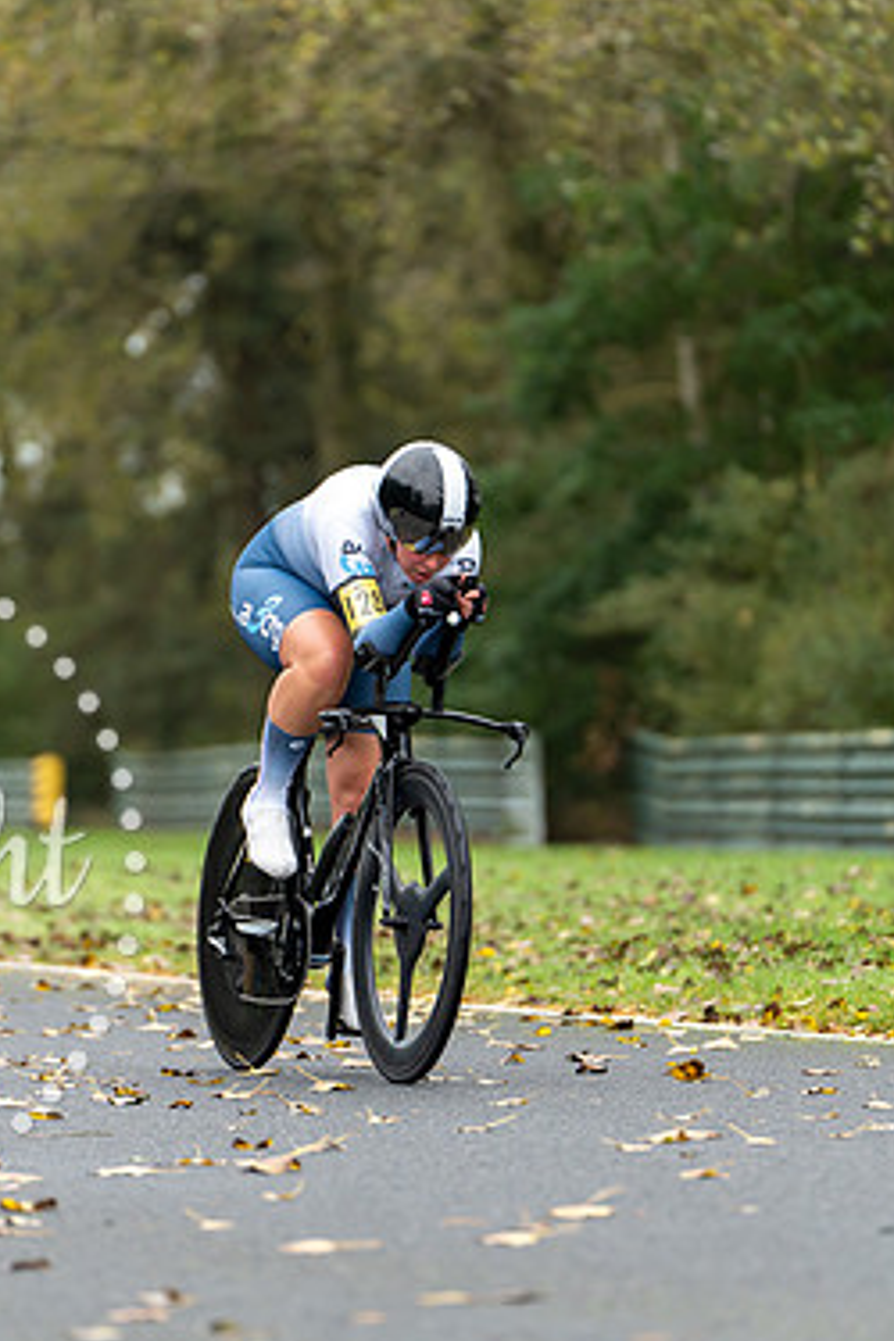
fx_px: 9051
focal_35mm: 243
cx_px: 365
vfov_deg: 8.5
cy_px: 685
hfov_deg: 5.7
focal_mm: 157
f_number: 2.8
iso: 640
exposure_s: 1/1000
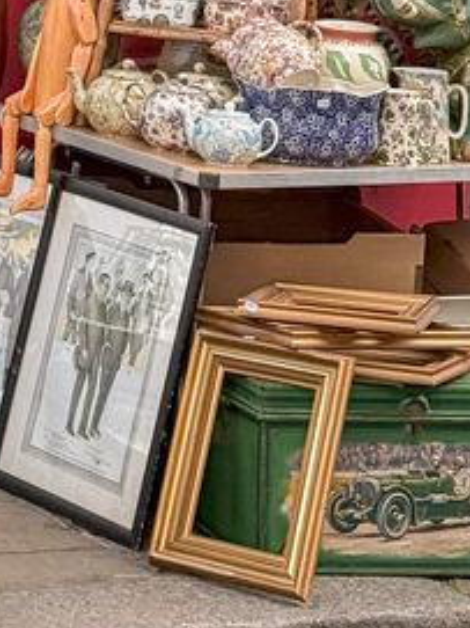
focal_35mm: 189
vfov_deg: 10.0
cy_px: -451
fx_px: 3424
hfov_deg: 7.8
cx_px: -104
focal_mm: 6.76
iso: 100
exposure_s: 1/1000
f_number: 1.8
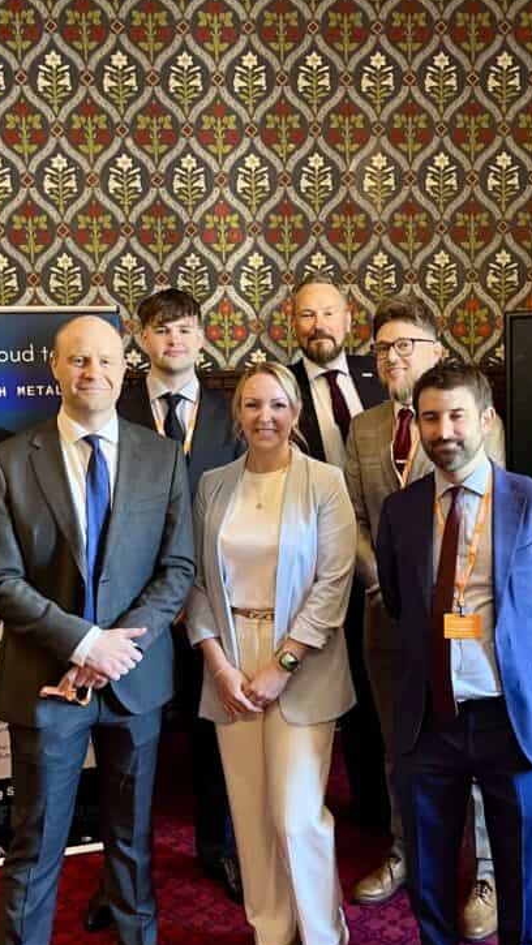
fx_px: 1003
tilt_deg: -8.0
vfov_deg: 50.5
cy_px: 482
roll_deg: +1.3
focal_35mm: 40
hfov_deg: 29.5
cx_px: 360
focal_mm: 5.1
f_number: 1.6
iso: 500
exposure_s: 1/60
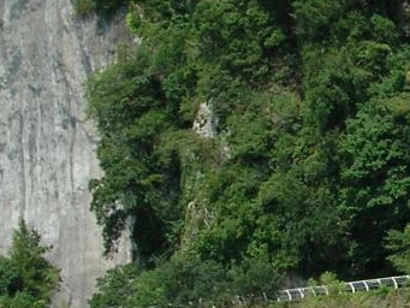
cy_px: -30
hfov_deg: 18.6
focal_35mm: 105
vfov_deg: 13.8
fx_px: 1244
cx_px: 296
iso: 50
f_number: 5.6
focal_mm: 5.8
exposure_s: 1/233
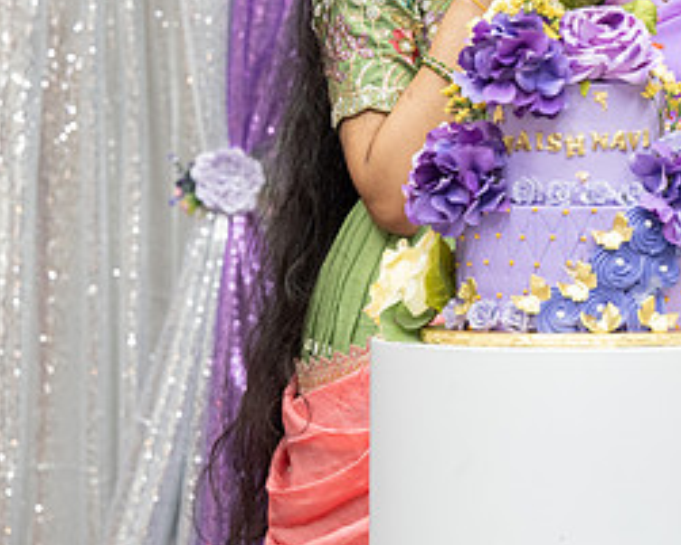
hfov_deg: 9.5
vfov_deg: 7.6
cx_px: 776
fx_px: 4073
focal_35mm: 202
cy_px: 96
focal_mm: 93
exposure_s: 1/160
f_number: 3.5
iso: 800
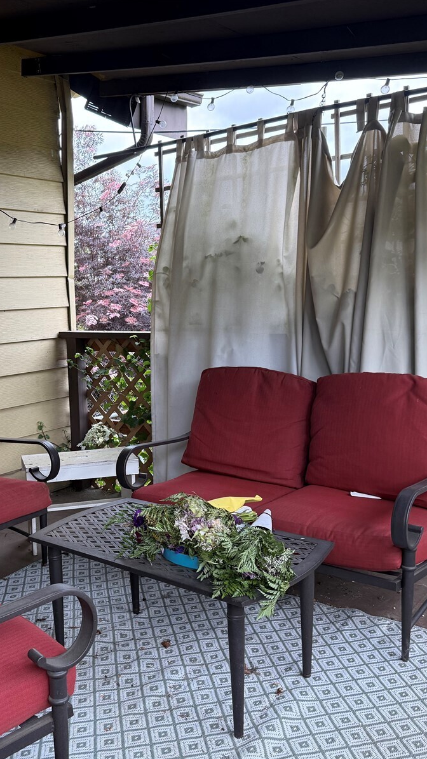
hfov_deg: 32.9
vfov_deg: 56.6
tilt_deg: -7.3
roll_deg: +2.5
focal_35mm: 35
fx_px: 705
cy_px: 380
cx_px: 97
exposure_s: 1/514
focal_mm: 6.76
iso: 100
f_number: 1.78
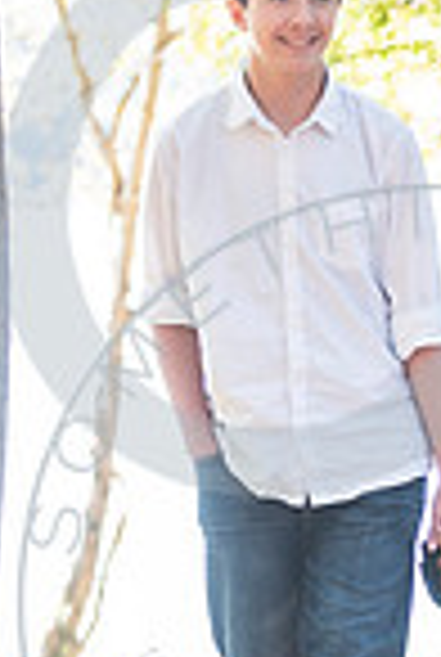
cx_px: 639
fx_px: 4389
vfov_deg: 8.6
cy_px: 261
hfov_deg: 5.7
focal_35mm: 240
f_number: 2.8
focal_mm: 78
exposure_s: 1/250
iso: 400
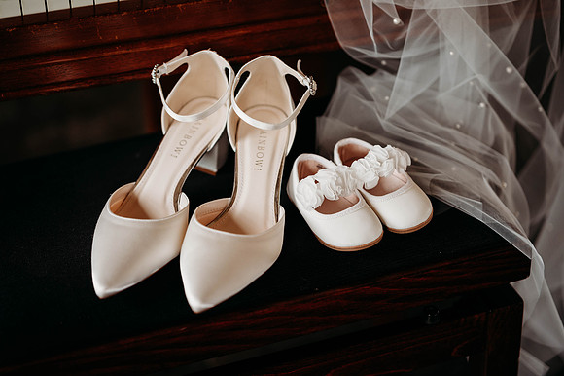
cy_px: 188
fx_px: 1331
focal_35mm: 85
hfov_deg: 23.9
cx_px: 282
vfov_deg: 16.1
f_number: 2
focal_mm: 85
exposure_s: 1/200
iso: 220
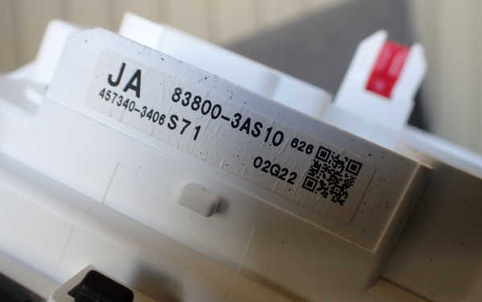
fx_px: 421
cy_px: 138
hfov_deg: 59.6
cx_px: 241
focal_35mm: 32
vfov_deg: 39.4
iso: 100
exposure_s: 1/125
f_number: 2.3
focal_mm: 5.4
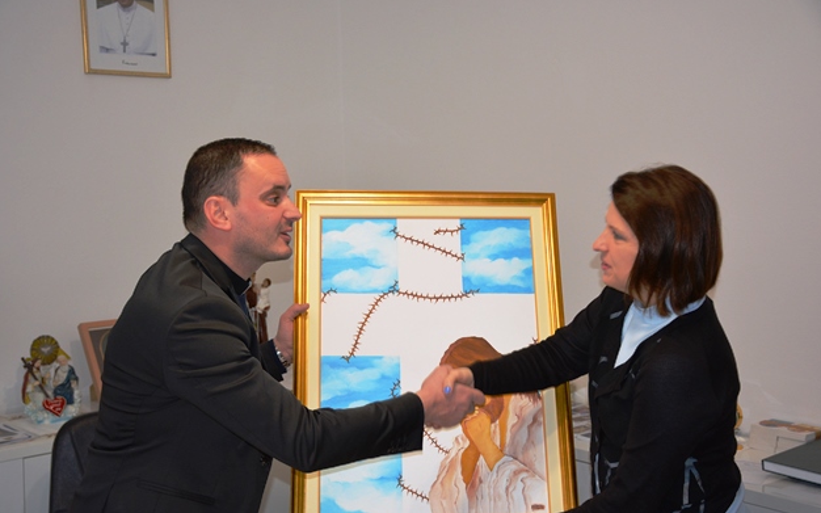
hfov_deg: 40.3
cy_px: 271
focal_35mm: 50
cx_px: 409
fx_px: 1119
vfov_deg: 25.8
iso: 900
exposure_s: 1/60
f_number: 4
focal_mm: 32
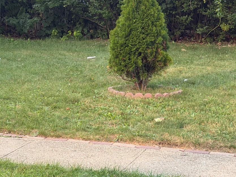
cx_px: 68
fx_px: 805
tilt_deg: -8.9
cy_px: 93
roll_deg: -0.5
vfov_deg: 12.6
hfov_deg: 16.6
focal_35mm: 118
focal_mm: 6.76
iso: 64
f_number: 1.78
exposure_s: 1/188
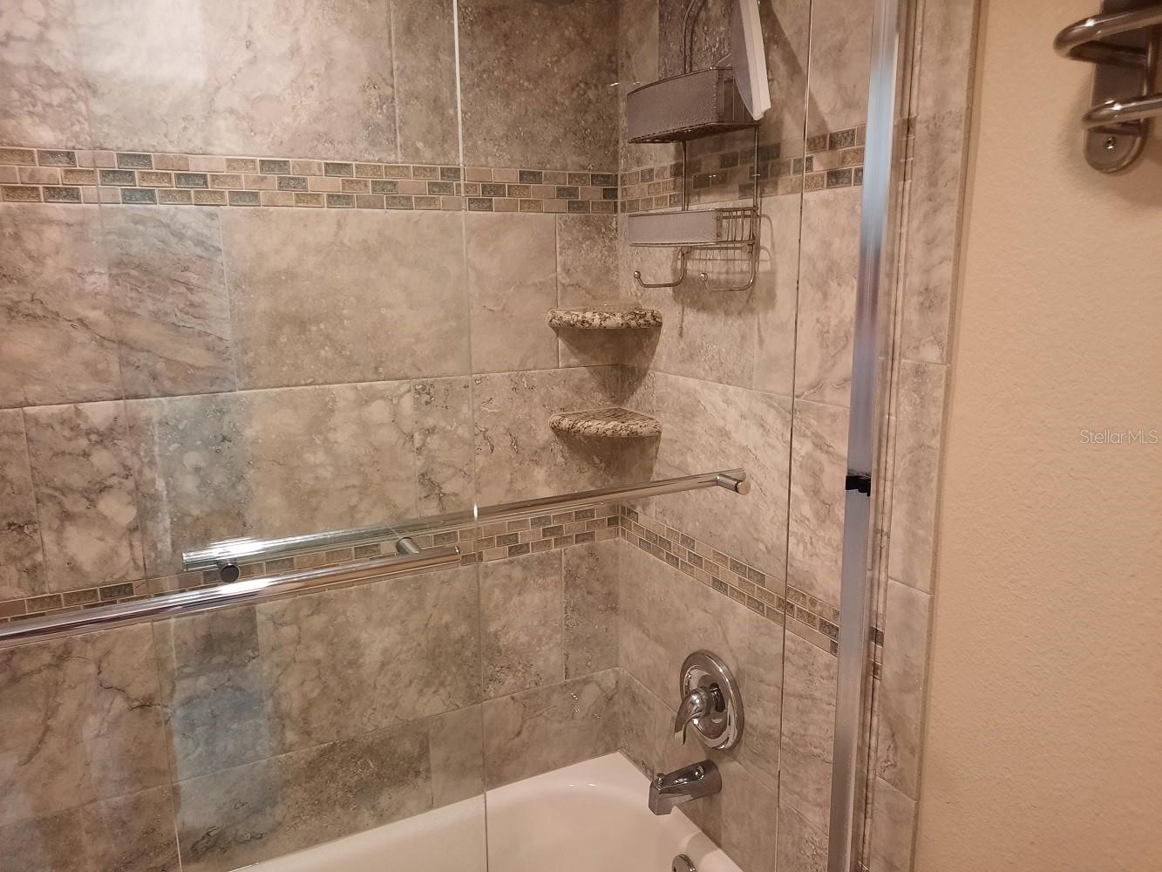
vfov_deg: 54.9
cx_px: 581
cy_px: 436
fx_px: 839
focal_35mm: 25
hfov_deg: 69.4
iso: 320
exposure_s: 1/40
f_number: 2
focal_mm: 4.6
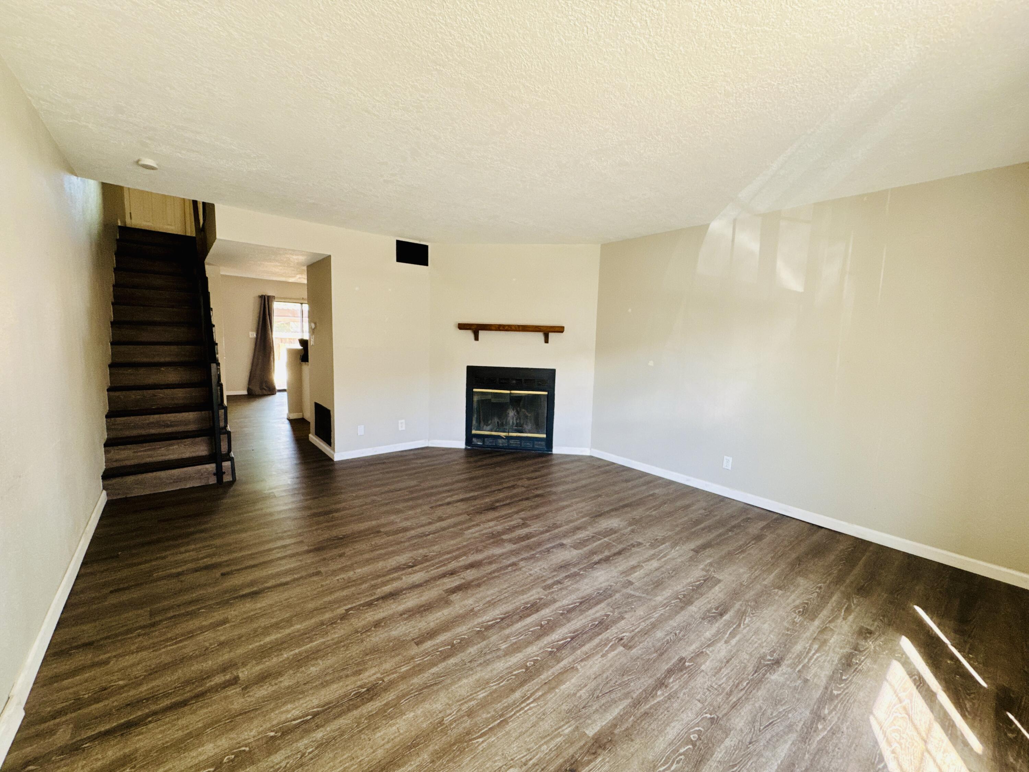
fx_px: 416
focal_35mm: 14
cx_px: 514
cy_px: 386
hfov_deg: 102.1
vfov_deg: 85.7
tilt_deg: -6.7
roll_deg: -2.3
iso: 250
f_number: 2.2
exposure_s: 1/99
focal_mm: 2.22
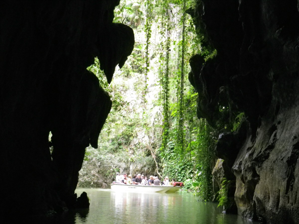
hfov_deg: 32.7
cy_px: 112
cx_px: 150
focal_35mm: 59
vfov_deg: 24.8
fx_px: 510
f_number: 4.5
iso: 640
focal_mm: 10.4
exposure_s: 1/60
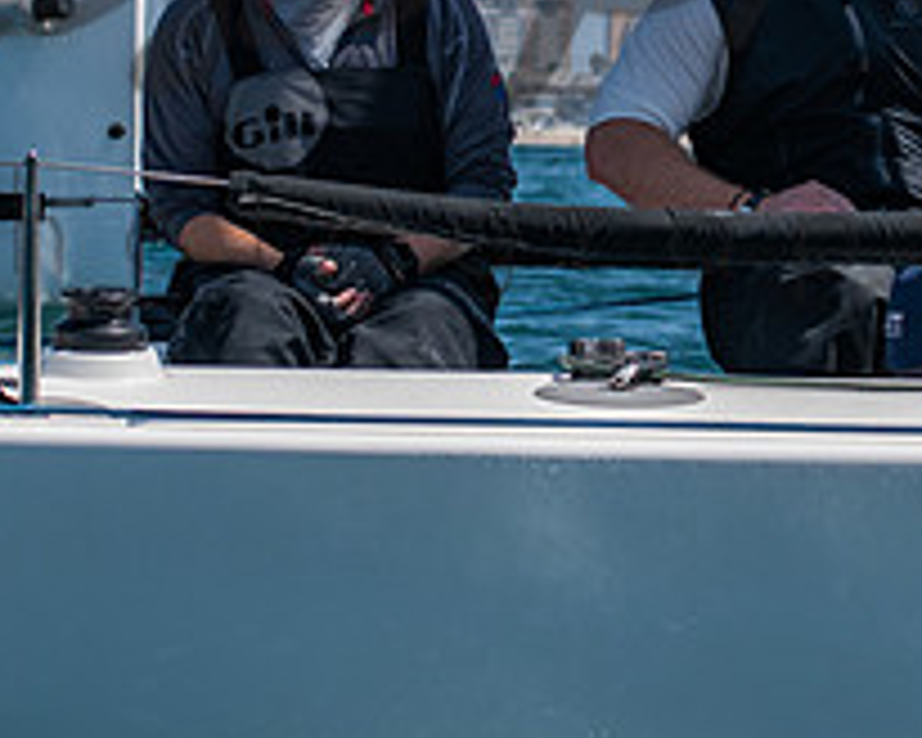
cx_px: 886
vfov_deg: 5.4
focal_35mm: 284
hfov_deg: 6.8
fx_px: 7750
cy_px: -101
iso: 200
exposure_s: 1/1250
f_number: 6.3
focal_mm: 70
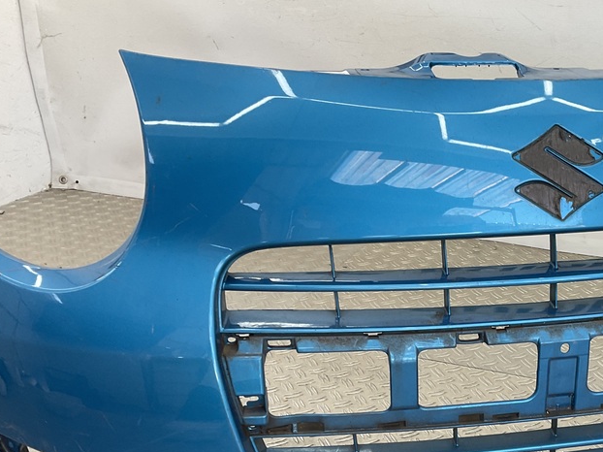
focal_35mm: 47
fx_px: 818
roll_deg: -1.2
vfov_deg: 30.5
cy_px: 320
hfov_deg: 38.9
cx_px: 482
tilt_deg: -27.1
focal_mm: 3
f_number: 1.8
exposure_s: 1/100
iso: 25
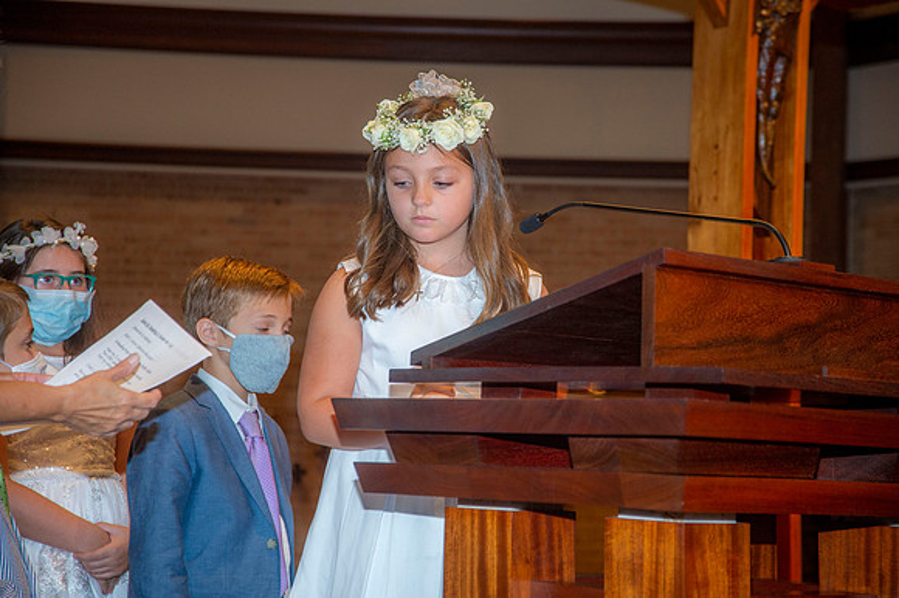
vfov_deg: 16.1
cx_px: 450
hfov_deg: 23.9
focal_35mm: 85
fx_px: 2121
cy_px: 299
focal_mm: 85
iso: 1600
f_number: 5.6
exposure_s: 1/200
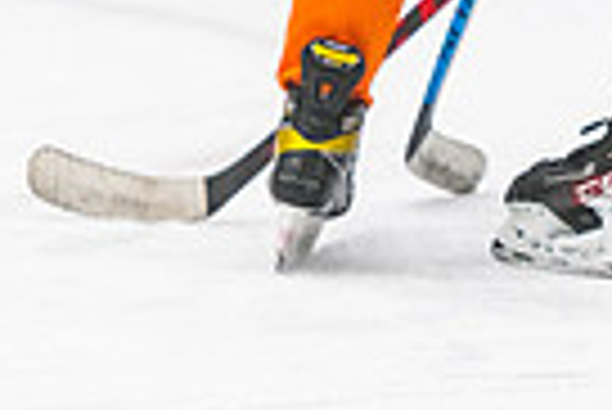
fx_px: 13580
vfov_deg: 1.7
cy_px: -572
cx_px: 786
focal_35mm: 798
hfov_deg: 2.6
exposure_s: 1/640
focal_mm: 135
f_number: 2.8
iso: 1600
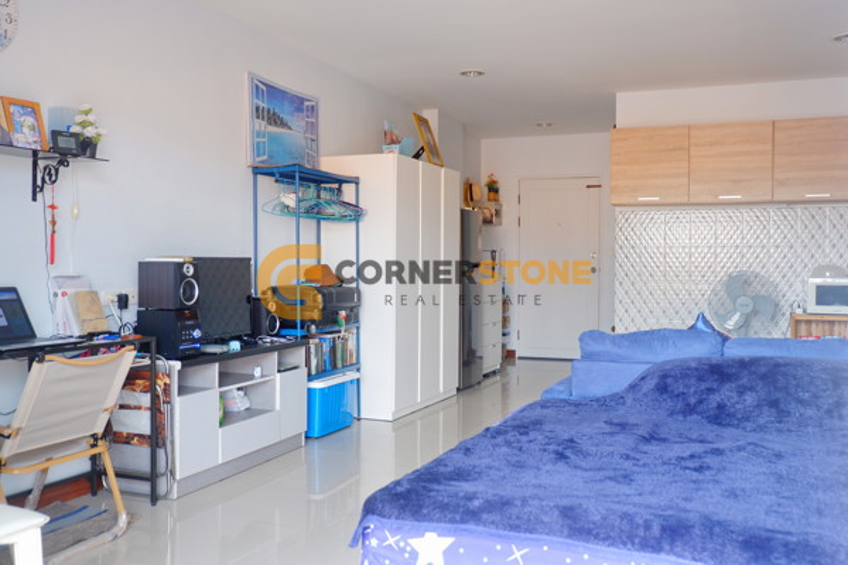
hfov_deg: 57.2
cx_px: 424
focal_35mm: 33
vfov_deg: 40.0
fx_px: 777
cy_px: 282
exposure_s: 1/50
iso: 200
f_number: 4
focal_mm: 22.2
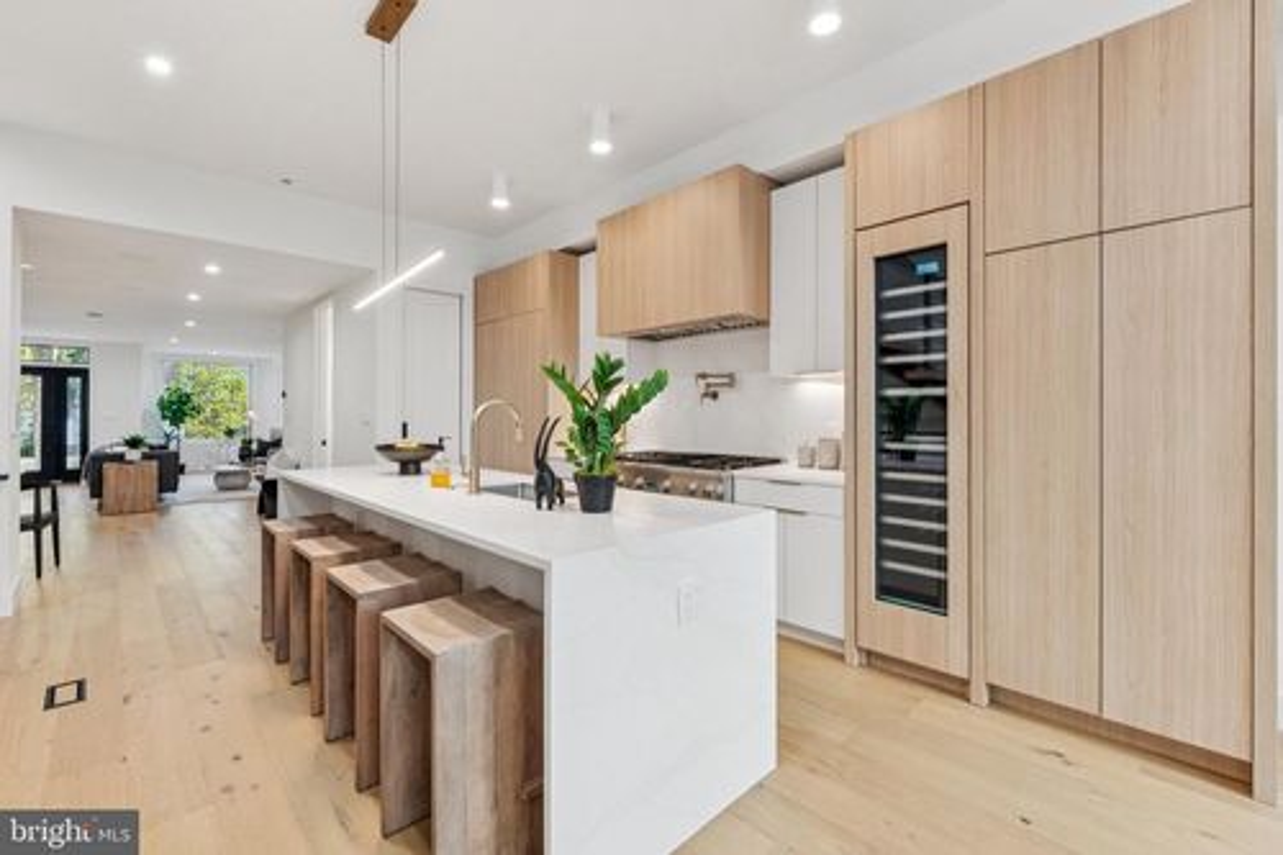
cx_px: 642
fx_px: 499
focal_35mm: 14
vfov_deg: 81.2
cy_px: 428
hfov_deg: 104.3
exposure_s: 1/13
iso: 320
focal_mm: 14
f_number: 10
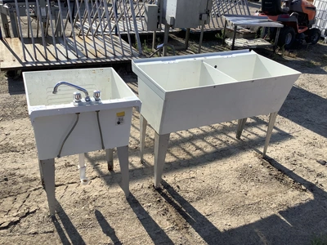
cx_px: 164
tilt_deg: -28.1
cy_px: 122
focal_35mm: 31
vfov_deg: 45.4
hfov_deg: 58.4
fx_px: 293
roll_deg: -4.9
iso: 25
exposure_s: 1/1006
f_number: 2.4
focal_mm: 3.3
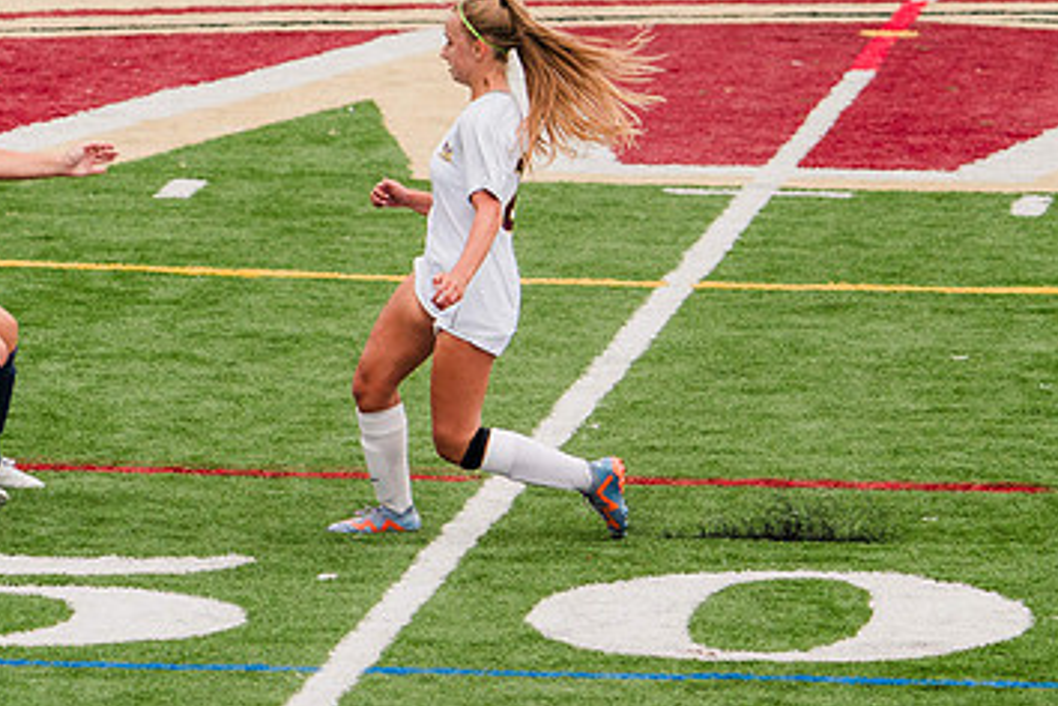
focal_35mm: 458
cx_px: 597
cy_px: 205
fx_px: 13459
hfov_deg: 4.5
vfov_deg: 3.0
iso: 400
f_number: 5.6
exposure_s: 1/1600
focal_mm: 200
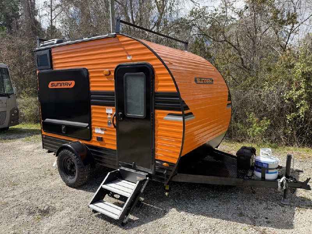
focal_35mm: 24
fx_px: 216
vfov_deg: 56.8
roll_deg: +2.3
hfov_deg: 71.6
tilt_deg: -4.8
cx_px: 156
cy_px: 117
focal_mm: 6.76
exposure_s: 1/3279
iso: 100
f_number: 1.78
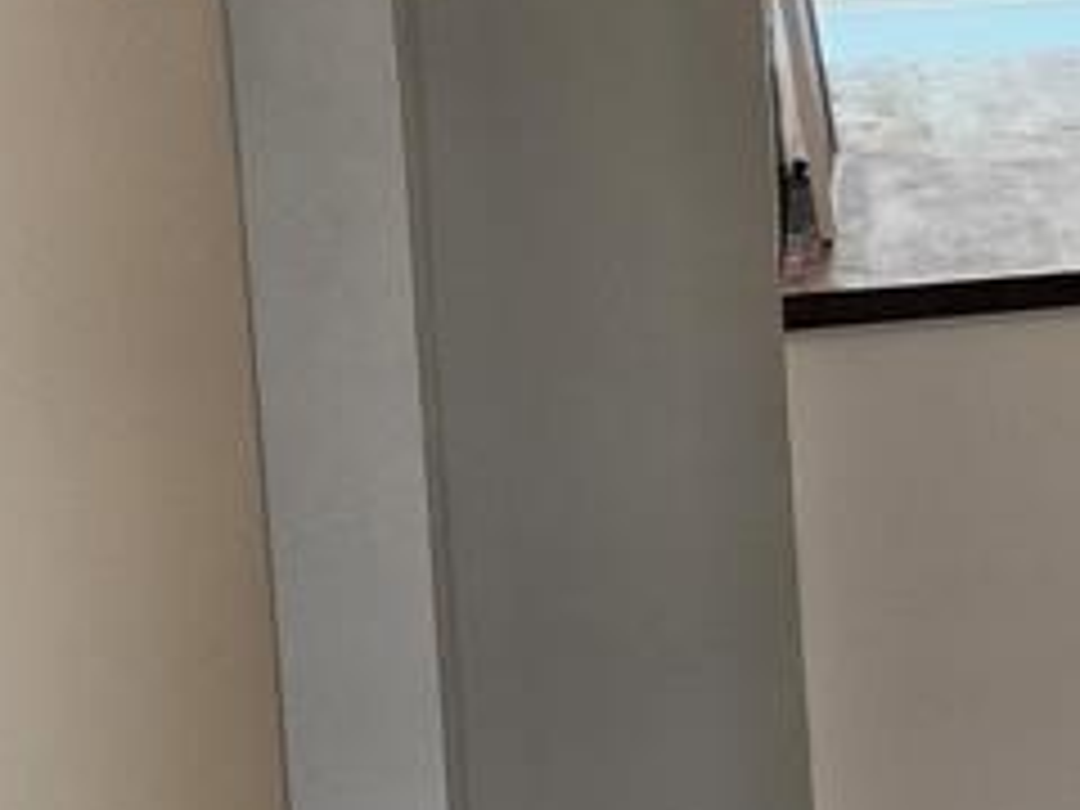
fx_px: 3058
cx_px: 2106
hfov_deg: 16.0
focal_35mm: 98
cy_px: 81
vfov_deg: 14.9
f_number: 1.8
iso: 160
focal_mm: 6.4
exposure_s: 1/120
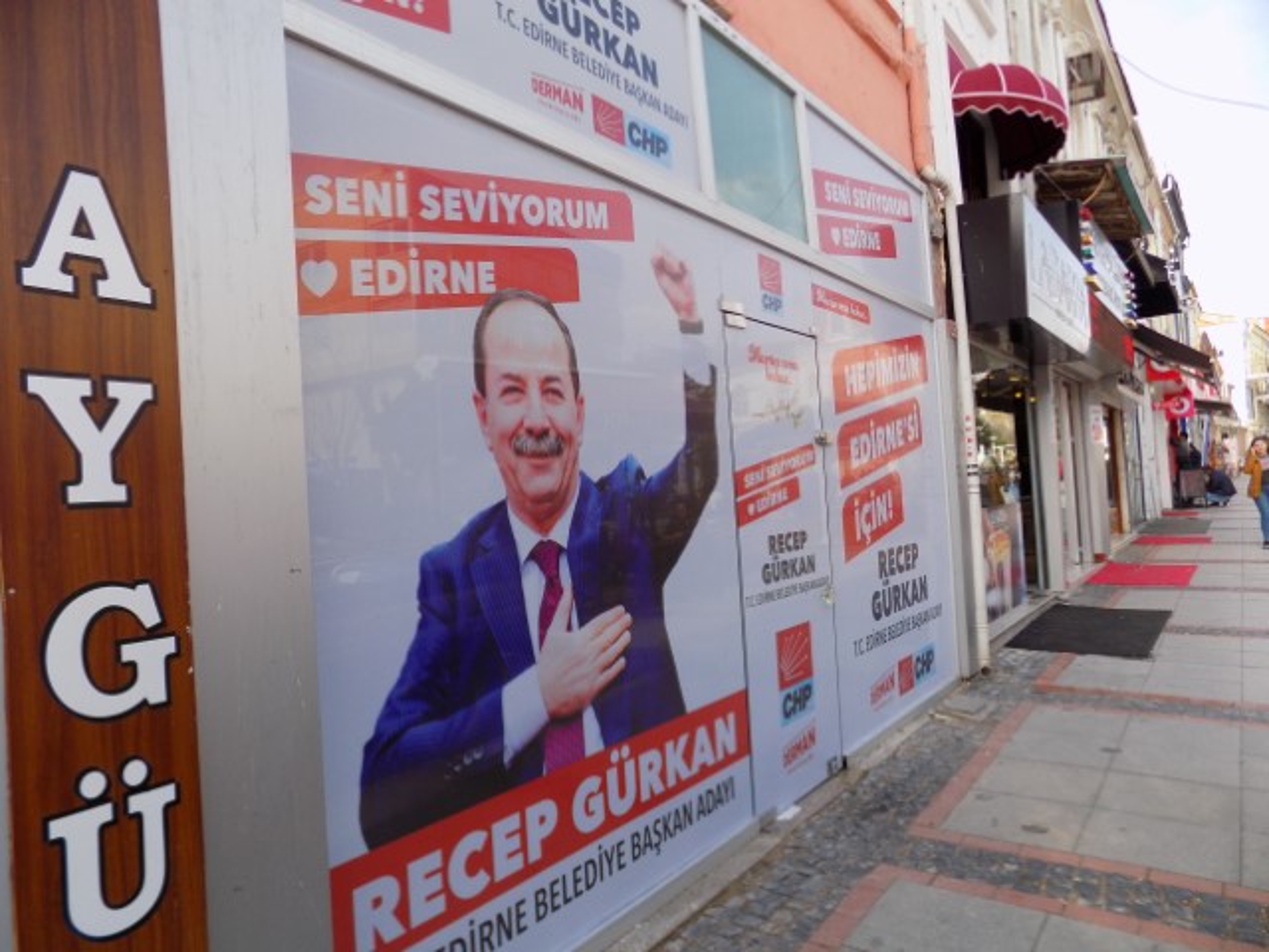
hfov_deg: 73.9
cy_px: 476
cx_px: 634
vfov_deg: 58.9
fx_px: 843
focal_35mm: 23
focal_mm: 4
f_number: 3.1
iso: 80
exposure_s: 1/320
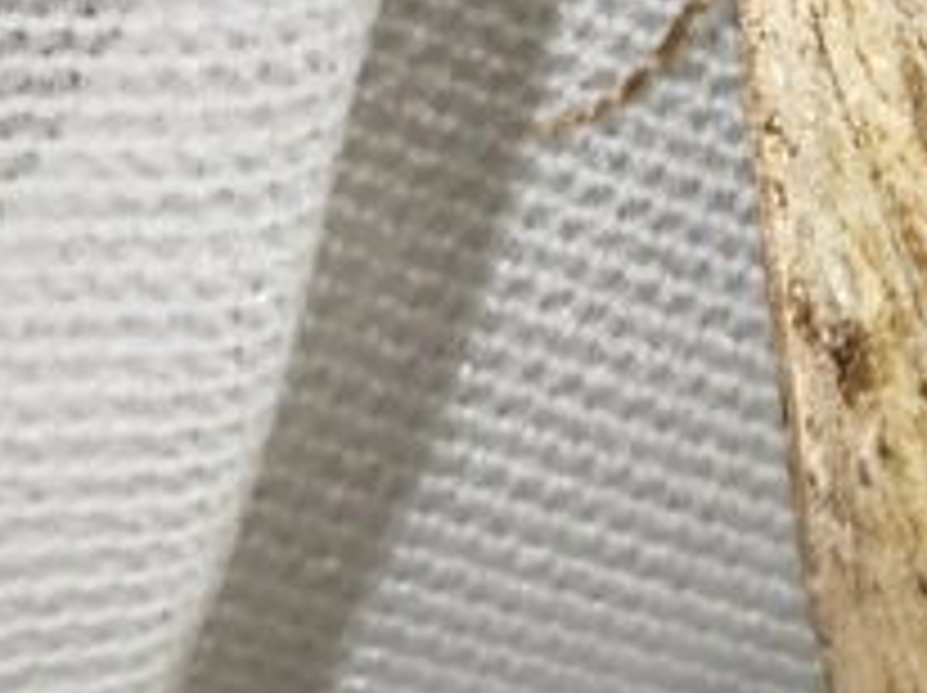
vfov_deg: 10.5
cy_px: 122
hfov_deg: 13.5
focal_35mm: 140
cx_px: 1278
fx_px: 3745
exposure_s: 1/50
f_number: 1.7
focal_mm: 5.31
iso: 100
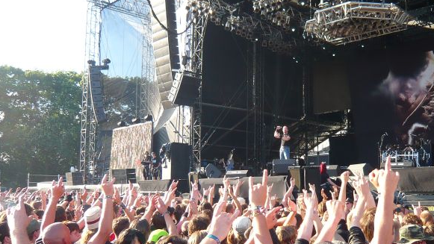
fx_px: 483
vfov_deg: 28.3
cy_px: 143
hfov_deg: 47.4
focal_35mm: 42
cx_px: 297
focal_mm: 4.6
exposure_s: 1/200
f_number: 2.8
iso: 100
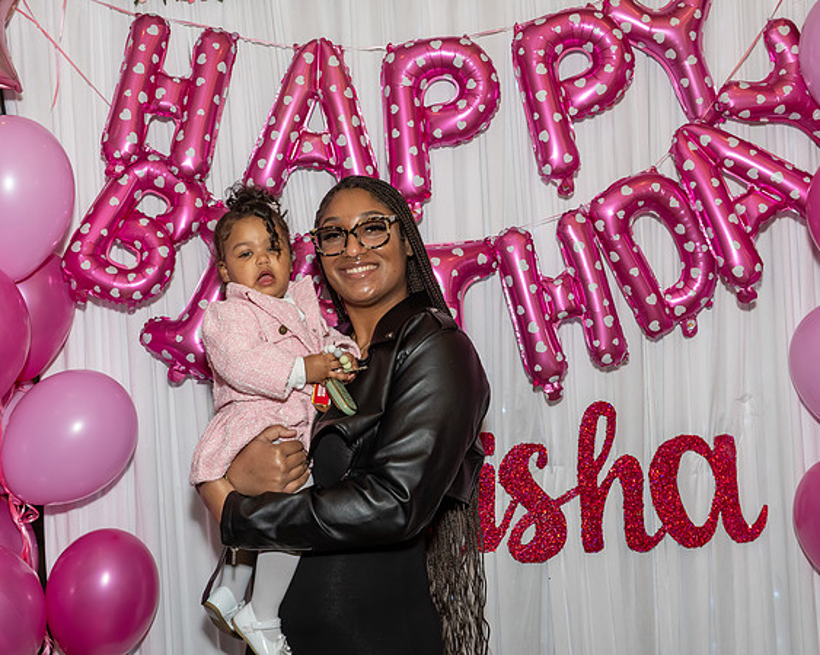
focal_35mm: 44
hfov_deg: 41.7
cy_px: 324
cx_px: 390
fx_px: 1076
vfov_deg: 33.9
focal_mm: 26
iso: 640
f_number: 8
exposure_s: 1/200
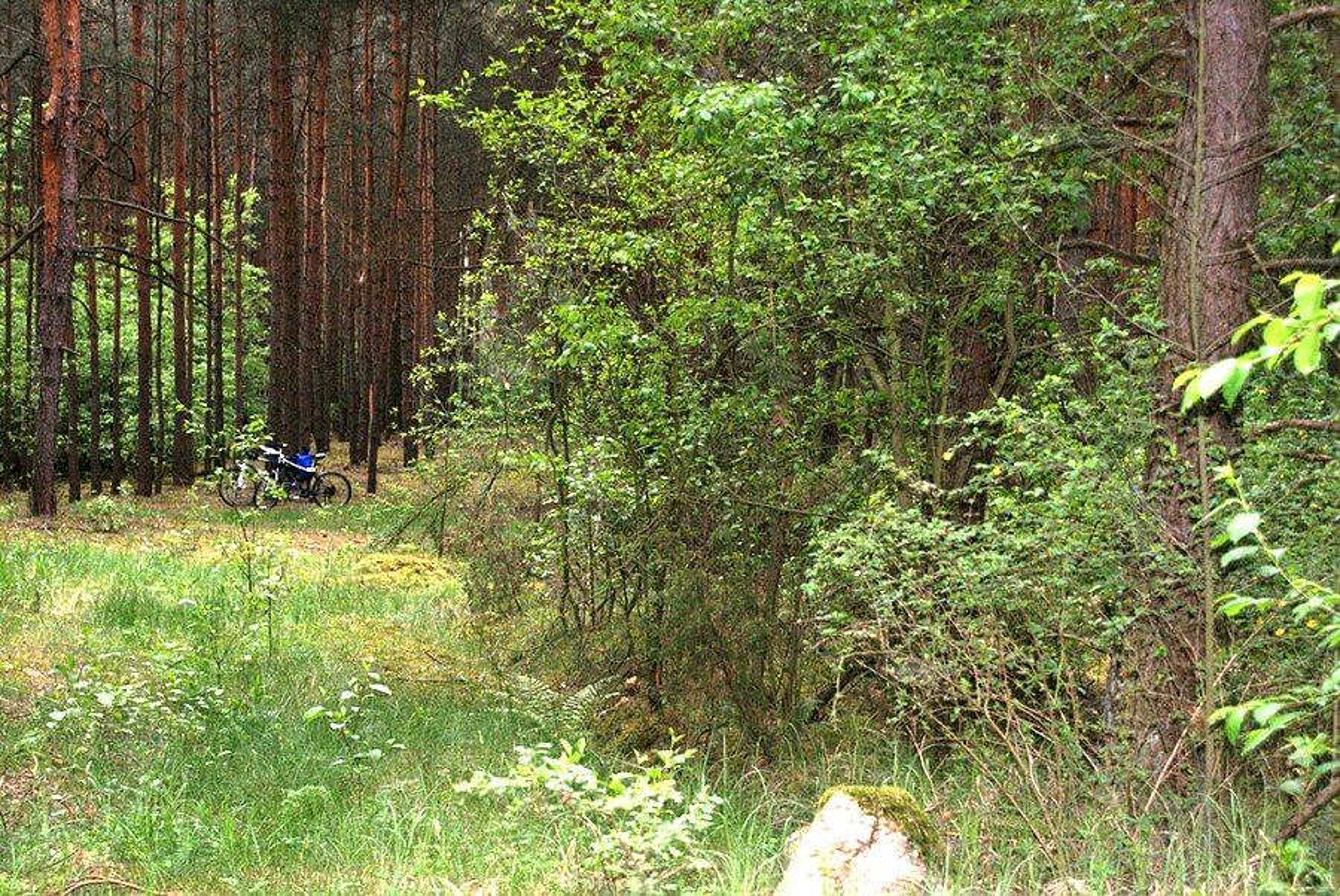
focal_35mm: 75
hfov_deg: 27.0
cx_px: 670
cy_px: 448
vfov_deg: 18.2
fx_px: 2794
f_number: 5.6
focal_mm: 50
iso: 400
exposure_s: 1/80
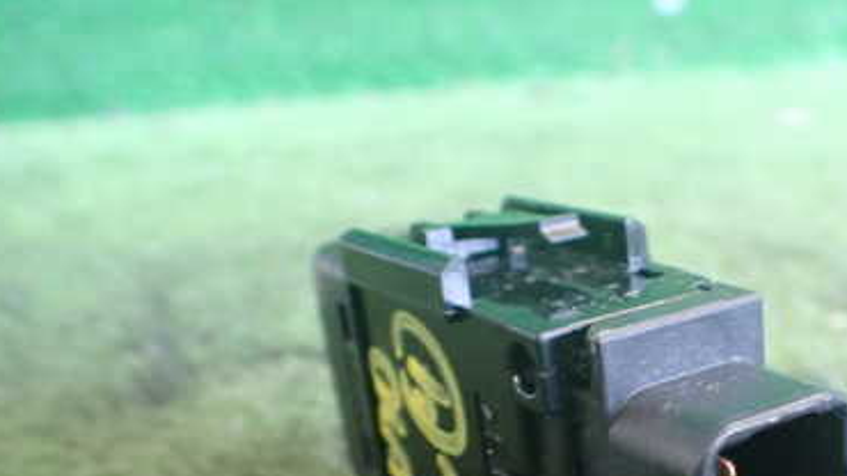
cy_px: 439
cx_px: 673
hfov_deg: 37.8
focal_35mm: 53
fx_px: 1190
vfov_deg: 22.0
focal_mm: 5.4
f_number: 2.3
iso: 800
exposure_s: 1/50
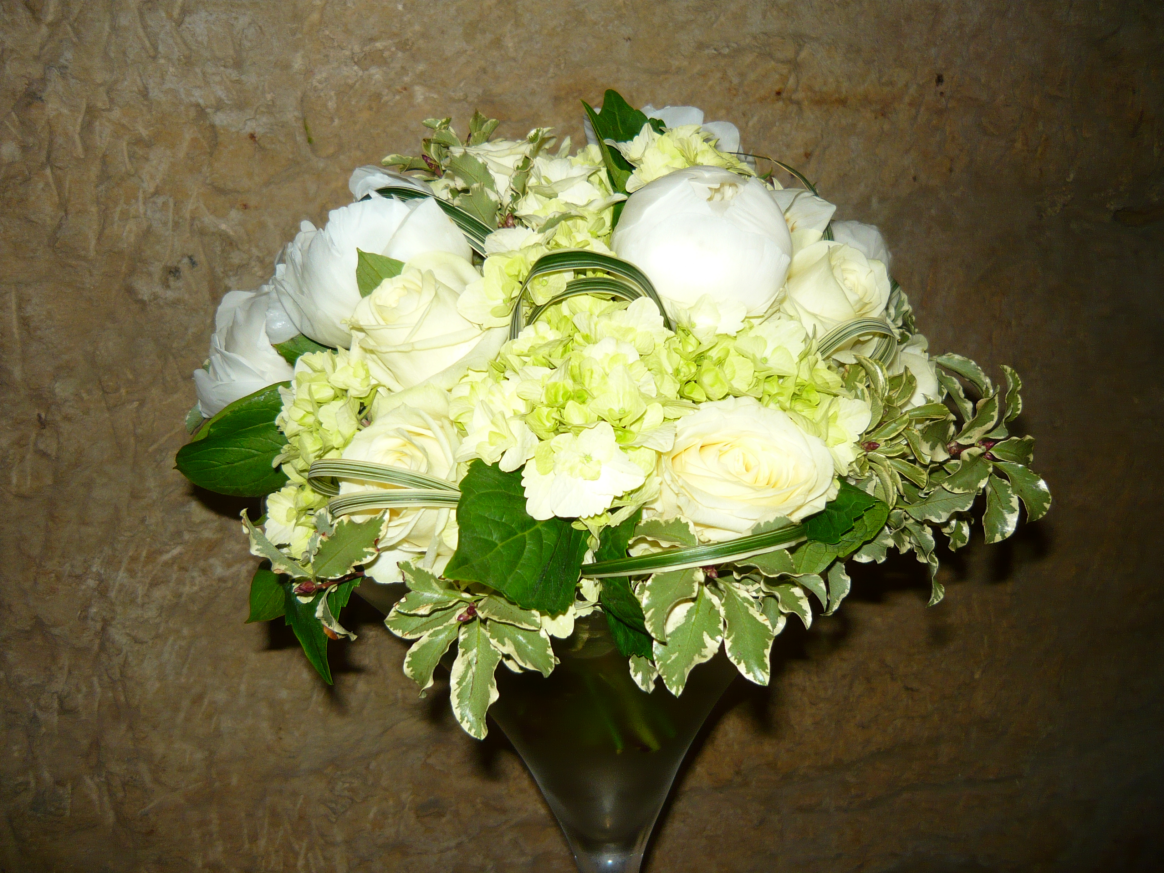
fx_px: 1110
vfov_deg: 42.9
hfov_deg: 55.4
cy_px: 436
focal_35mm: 33
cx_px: 582
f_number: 2.8
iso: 100
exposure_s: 1/30
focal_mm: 5.5
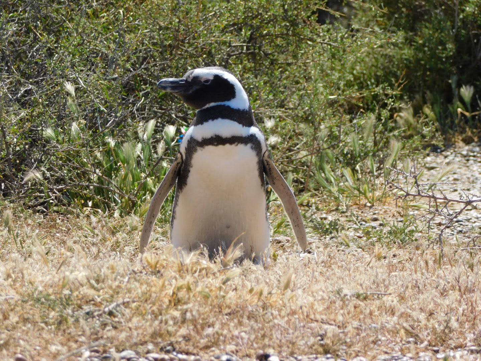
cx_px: 240
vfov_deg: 5.1
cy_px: 180
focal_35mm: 294
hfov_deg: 6.7
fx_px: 4085
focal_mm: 52.2
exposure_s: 1/400
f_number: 5.7
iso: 125
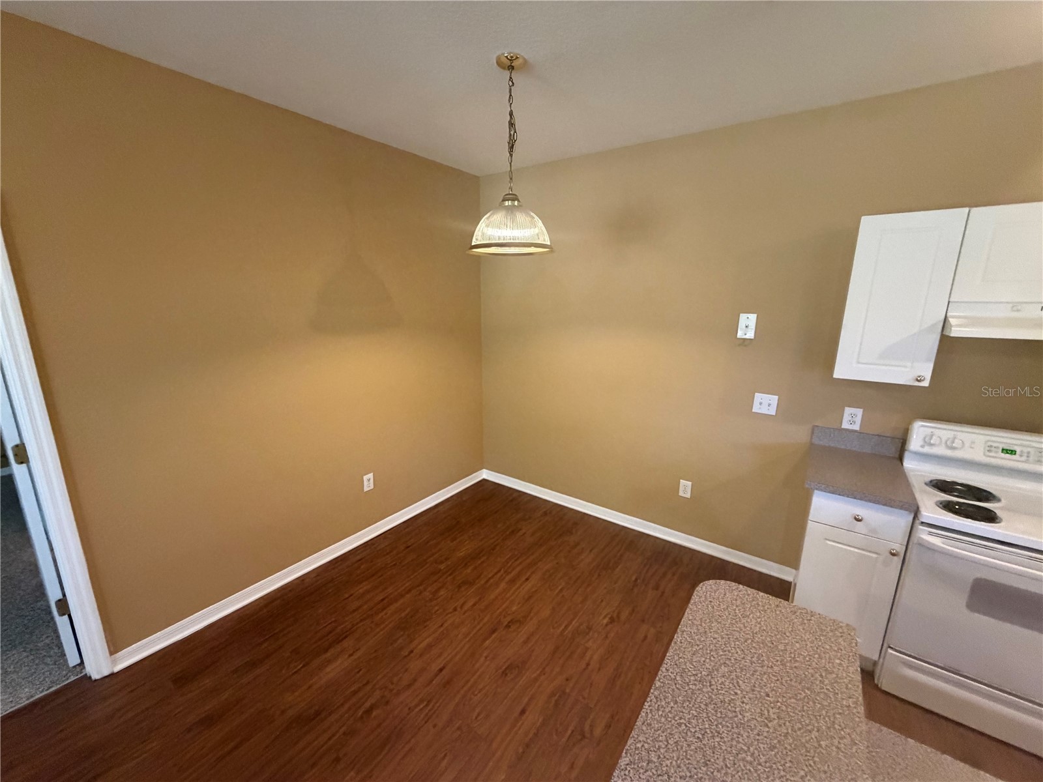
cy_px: 391
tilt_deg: -11.2
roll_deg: -0.7
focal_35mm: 14
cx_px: 522
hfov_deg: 102.1
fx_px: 422
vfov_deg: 85.7
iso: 500
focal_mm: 2.22
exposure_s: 1/60
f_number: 2.2
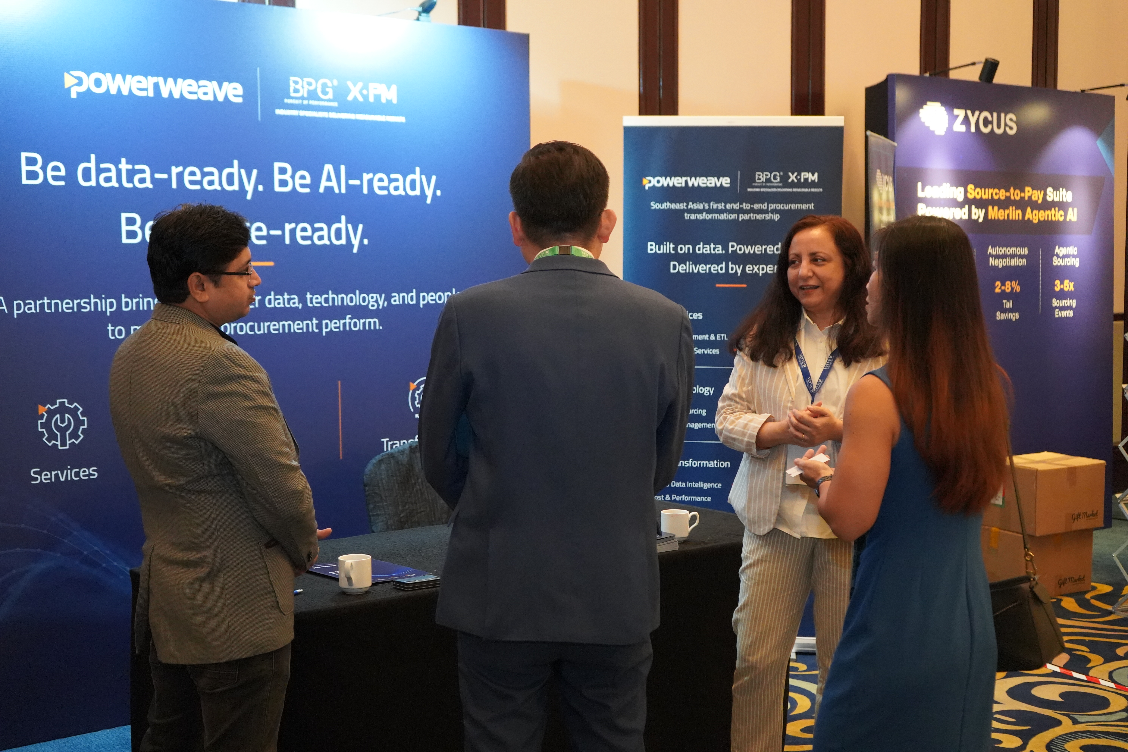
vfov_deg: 29.2
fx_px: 1441
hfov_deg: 42.7
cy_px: 376
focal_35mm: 46
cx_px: 564
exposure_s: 1/160
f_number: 4.5
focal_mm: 46
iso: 10000
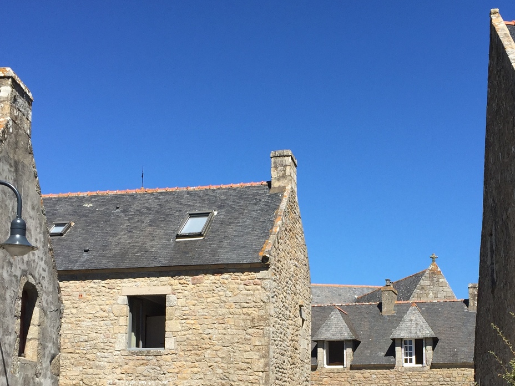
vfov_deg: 28.5
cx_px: 289
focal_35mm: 50
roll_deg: -0.2
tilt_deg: +8.4
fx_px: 744
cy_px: 311
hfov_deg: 38.1
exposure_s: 1/1799
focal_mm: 4.15
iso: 32
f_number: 2.2
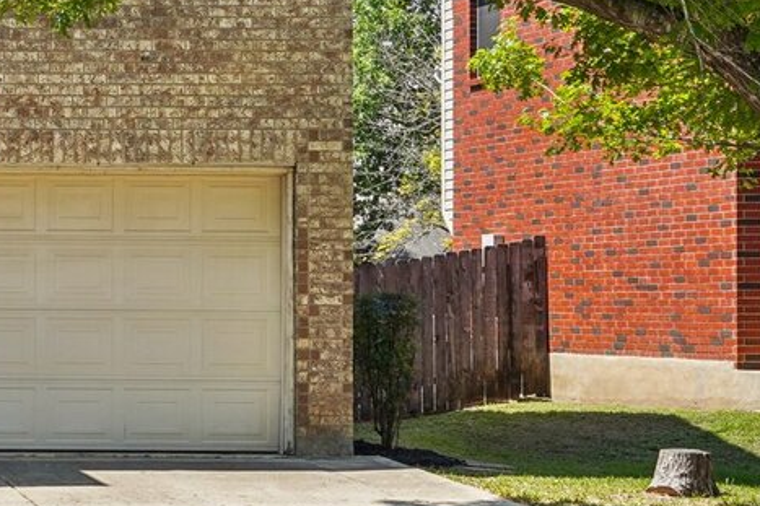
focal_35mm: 111
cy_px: -52
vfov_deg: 12.1
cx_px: -420
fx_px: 2342
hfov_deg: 16.6
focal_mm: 32
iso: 100
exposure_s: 1/125
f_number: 8
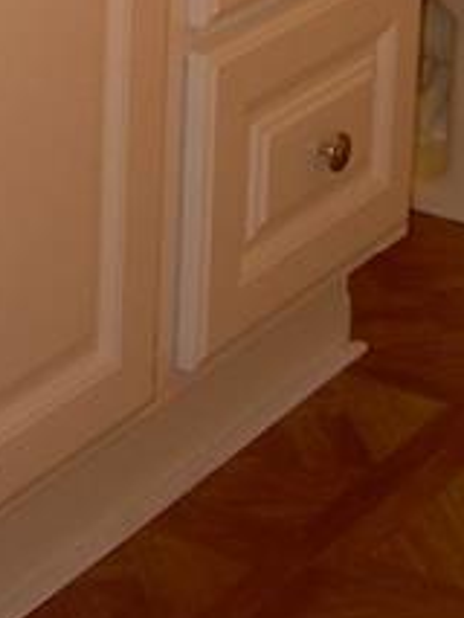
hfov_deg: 10.8
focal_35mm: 137
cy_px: -479
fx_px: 2446
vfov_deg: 13.1
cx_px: 75
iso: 50
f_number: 2.8
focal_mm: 6.3
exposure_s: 1/30
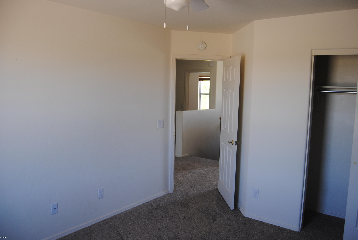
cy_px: 121
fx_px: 279
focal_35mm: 28
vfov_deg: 46.5
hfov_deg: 65.4
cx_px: 181
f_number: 4
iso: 200
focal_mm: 18
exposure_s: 1/60
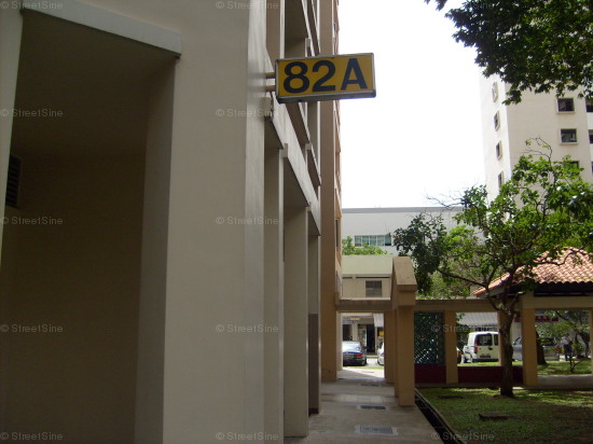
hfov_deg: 52.6
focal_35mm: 35
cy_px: 222
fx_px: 599
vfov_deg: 40.7
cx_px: 296
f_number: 7.1
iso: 80
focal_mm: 5.8
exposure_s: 1/180
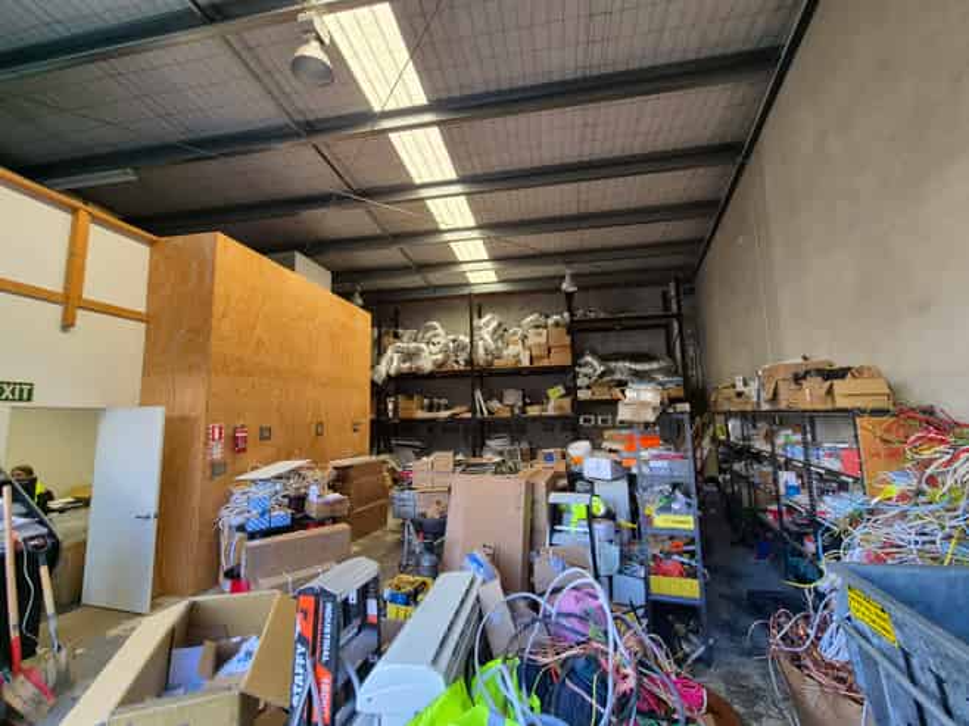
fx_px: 364
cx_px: 484
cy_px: 363
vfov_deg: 89.9
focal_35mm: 13
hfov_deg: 106.2
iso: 50
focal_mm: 2.2
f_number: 2.2
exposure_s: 1/100
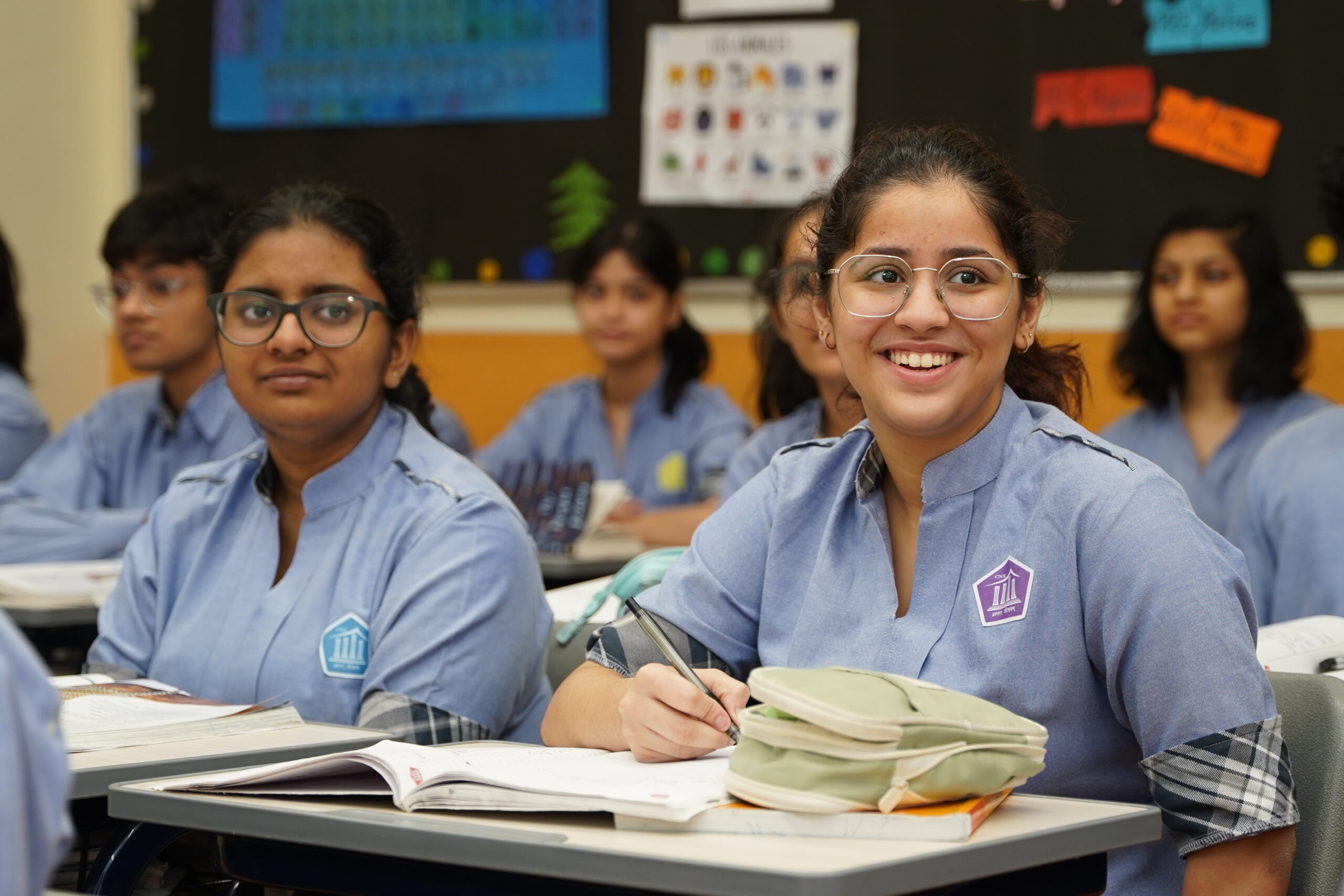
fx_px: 3173
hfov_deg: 23.9
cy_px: 448
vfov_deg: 16.1
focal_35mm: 85
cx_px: 672
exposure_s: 1/200
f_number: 2.8
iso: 640
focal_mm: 57.1
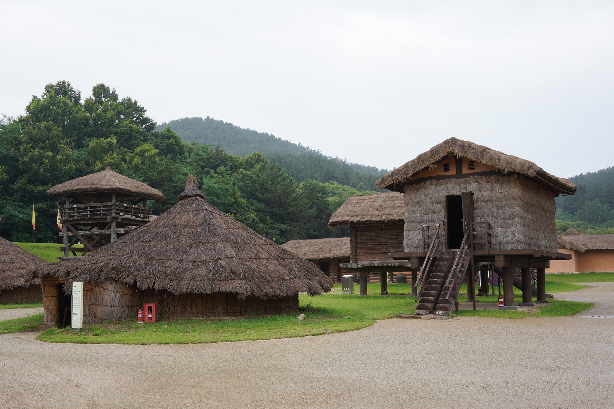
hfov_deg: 54.4
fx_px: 597
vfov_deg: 37.9
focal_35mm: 35
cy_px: 204
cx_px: 307
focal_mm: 35
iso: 200
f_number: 11
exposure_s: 1/80
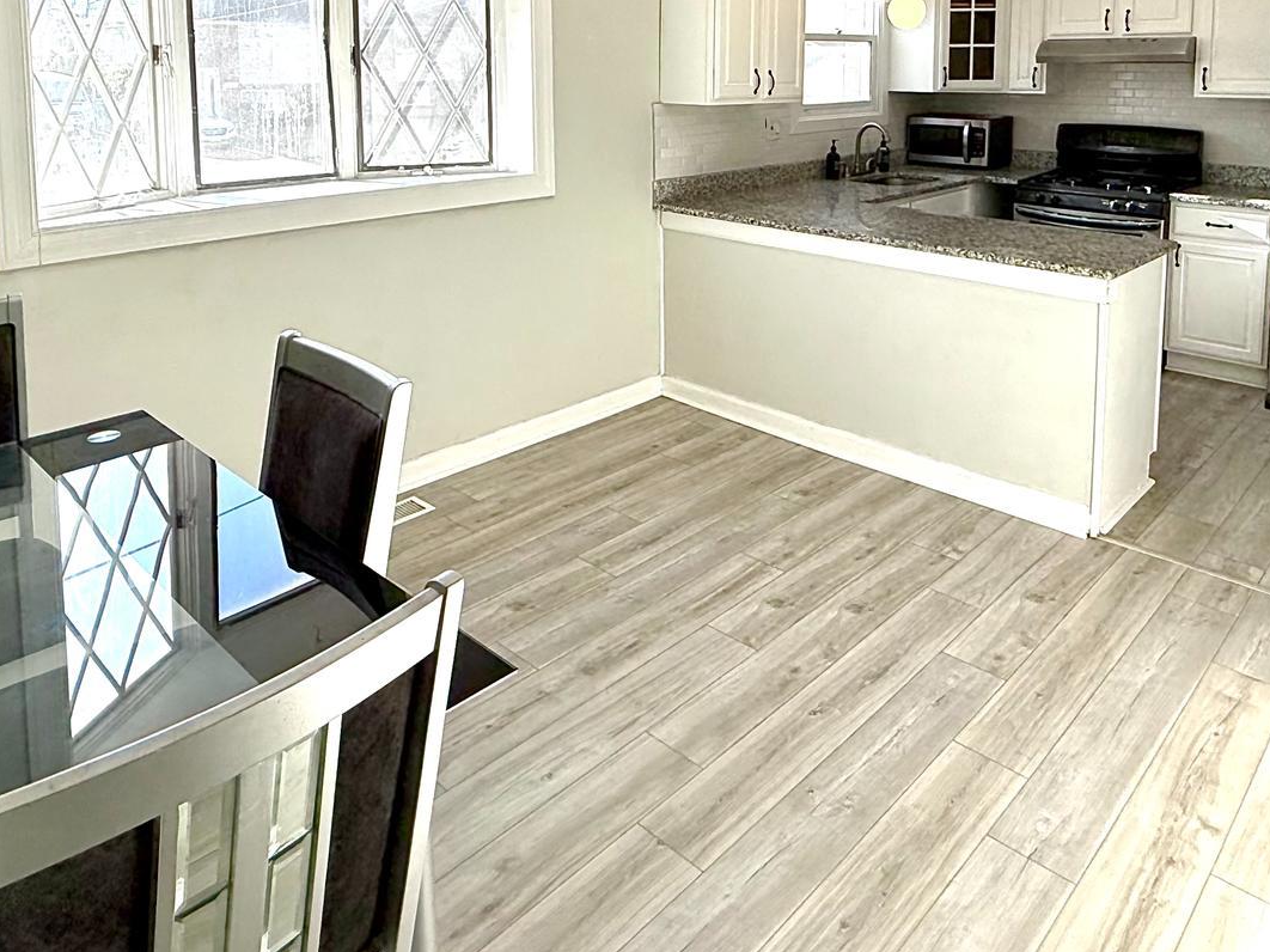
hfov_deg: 65.2
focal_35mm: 27
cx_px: 684
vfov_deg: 47.7
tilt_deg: -5.2
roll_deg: +0.1
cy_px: 152
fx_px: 990
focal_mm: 2.22
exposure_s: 1/439
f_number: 2.2
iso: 64
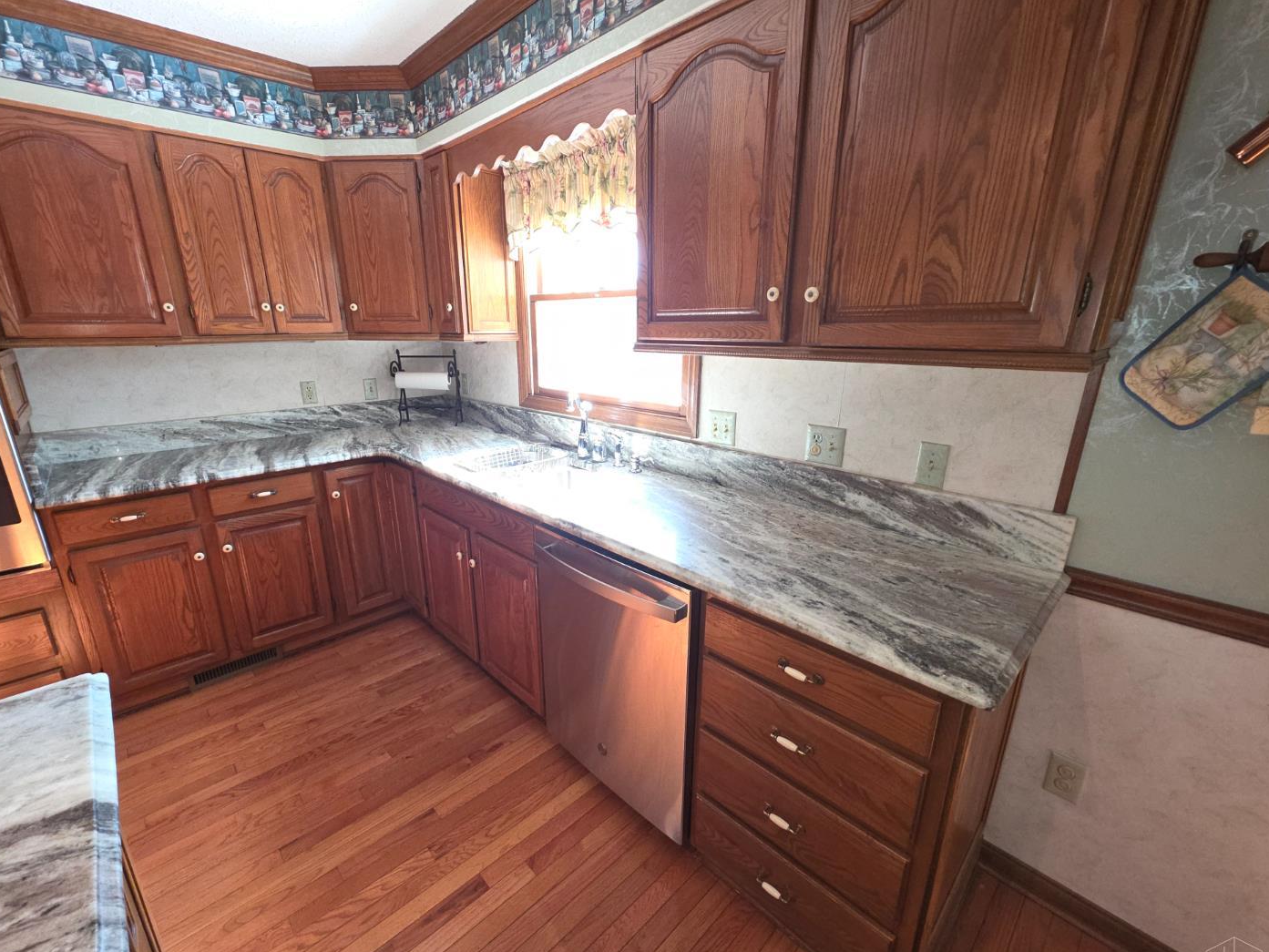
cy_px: 497
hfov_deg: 102.0
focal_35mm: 14
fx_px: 513
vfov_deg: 85.6
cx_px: 616
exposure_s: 1/60
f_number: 1.9
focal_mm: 2.2
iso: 125
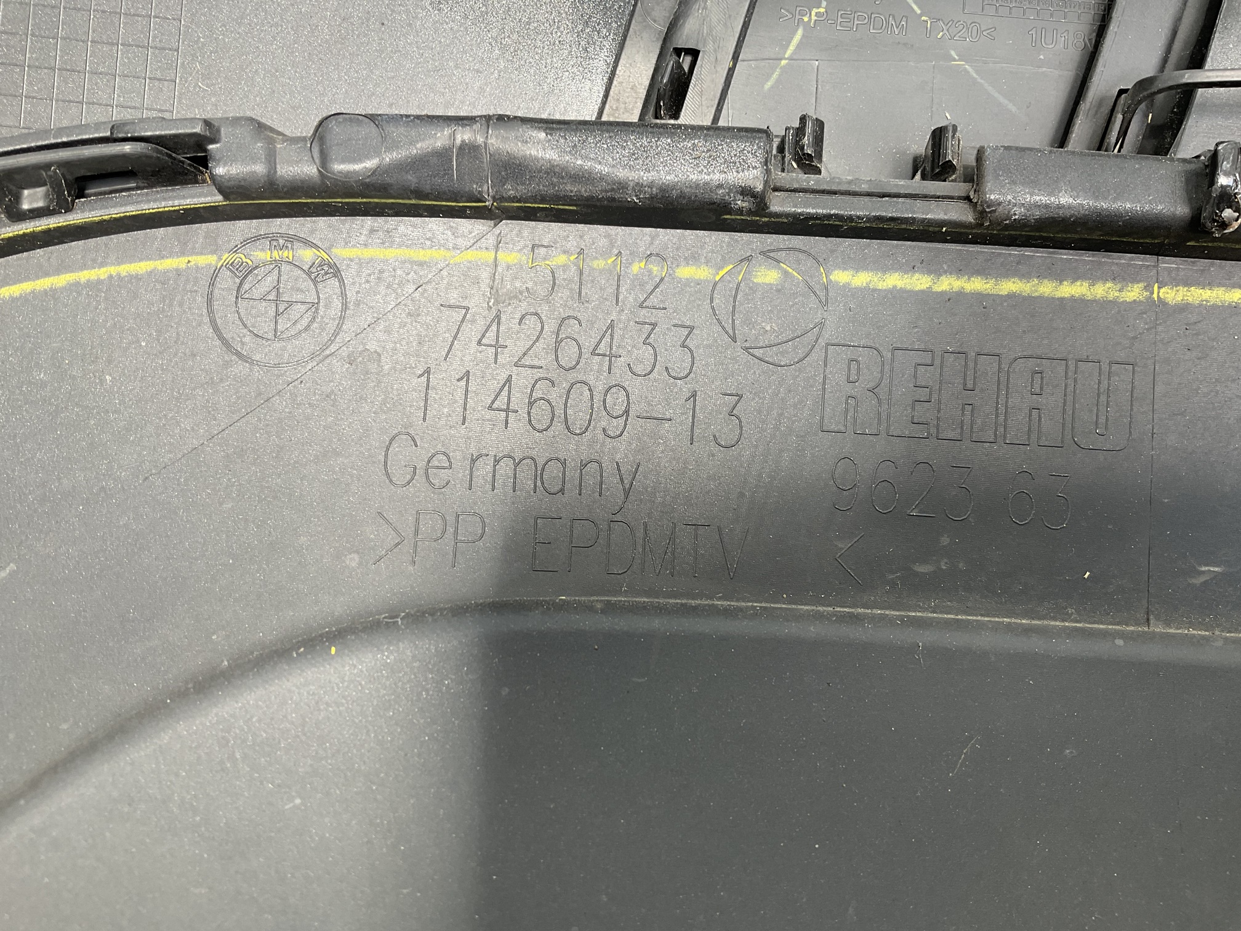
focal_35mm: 29
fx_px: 1040
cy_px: 466
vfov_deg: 48.2
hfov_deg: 61.7
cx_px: 620
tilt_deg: -50.6
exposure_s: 1/100
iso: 25
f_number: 1.8
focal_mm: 3
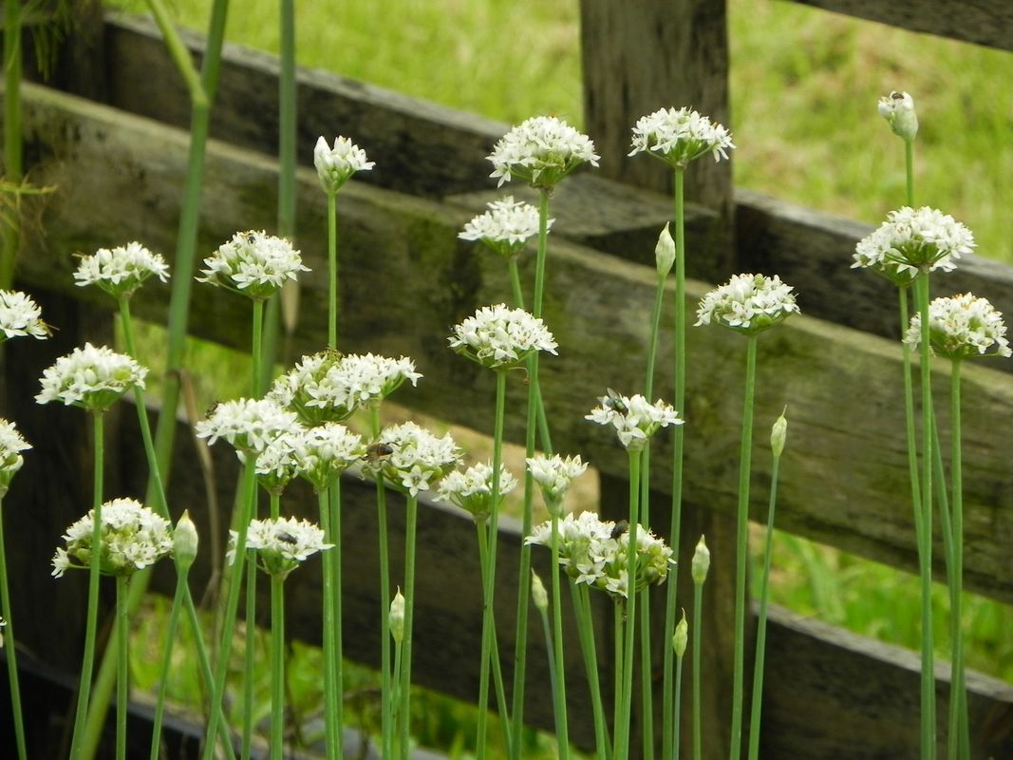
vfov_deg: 3.9
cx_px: 506
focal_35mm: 377
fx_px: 11031
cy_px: 380
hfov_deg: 5.3
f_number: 5.6
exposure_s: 1/200
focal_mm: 67.2
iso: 160
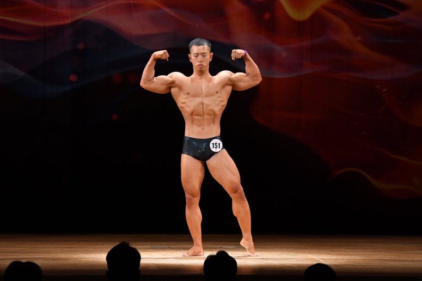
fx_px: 2543
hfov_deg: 9.5
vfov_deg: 6.3
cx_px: 211
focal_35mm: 217
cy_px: 140
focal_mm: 145
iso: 3200
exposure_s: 1/400
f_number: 5.6
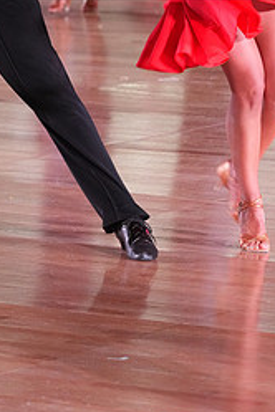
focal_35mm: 293
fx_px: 3357
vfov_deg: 7.0
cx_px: 74
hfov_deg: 4.7
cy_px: -55
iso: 4000
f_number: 5
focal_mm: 126
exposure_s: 1/200
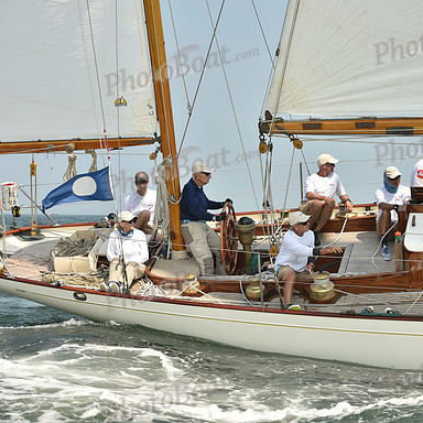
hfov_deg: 15.9
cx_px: 317
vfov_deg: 16.0
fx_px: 1507
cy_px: 211
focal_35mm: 109
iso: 250
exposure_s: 1/800
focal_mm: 85
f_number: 8
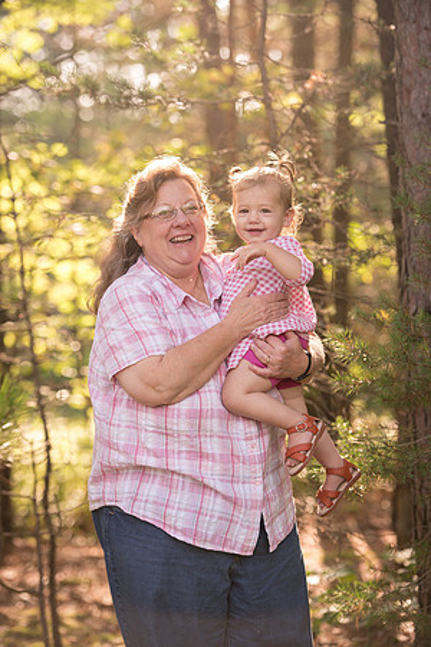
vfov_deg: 18.3
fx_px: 2011
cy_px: 324
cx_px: 216
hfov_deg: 12.2
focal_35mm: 112
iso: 400
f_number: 3.5
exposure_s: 1/500
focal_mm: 112
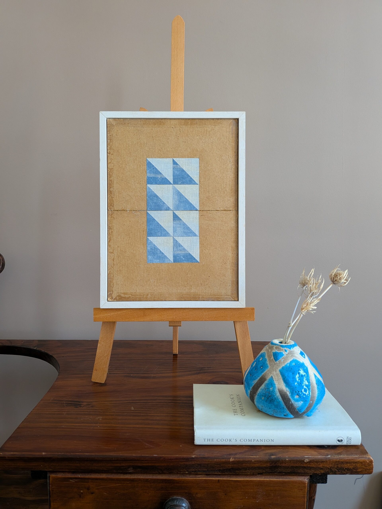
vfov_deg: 71.6
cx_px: 191
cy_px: 254
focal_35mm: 24
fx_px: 353
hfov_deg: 56.8
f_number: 1.7
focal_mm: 4.53
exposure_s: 1/31.4
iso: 57
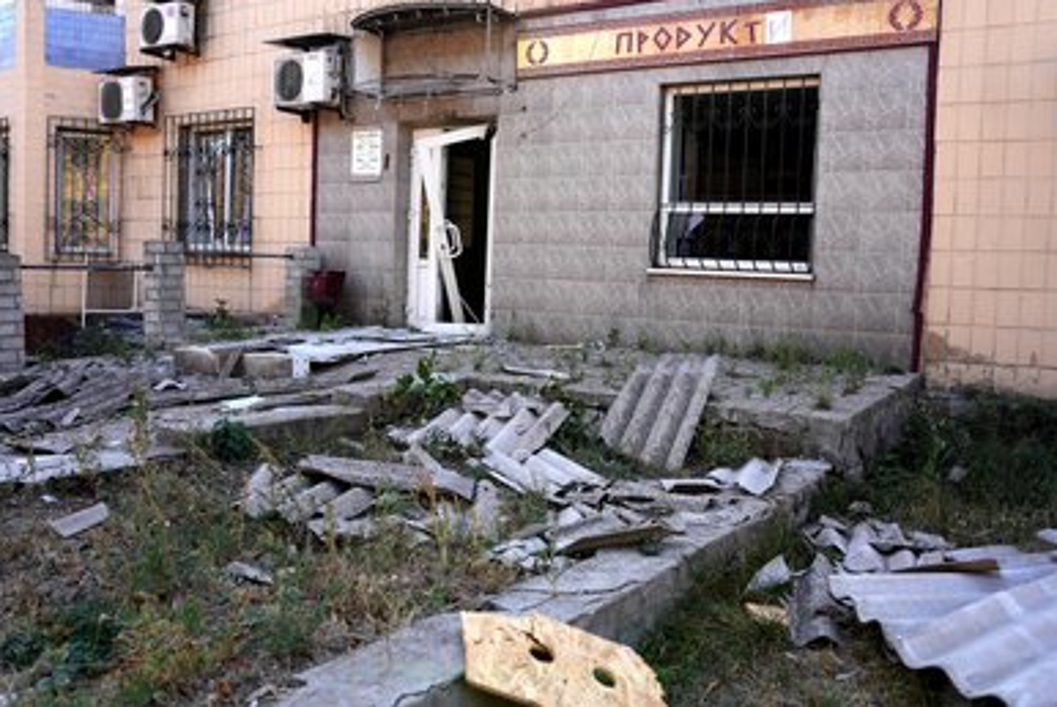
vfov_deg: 45.0
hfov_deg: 63.6
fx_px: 852
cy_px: 344
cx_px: 537
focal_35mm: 29
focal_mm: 28
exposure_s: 1/160
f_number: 4
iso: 100
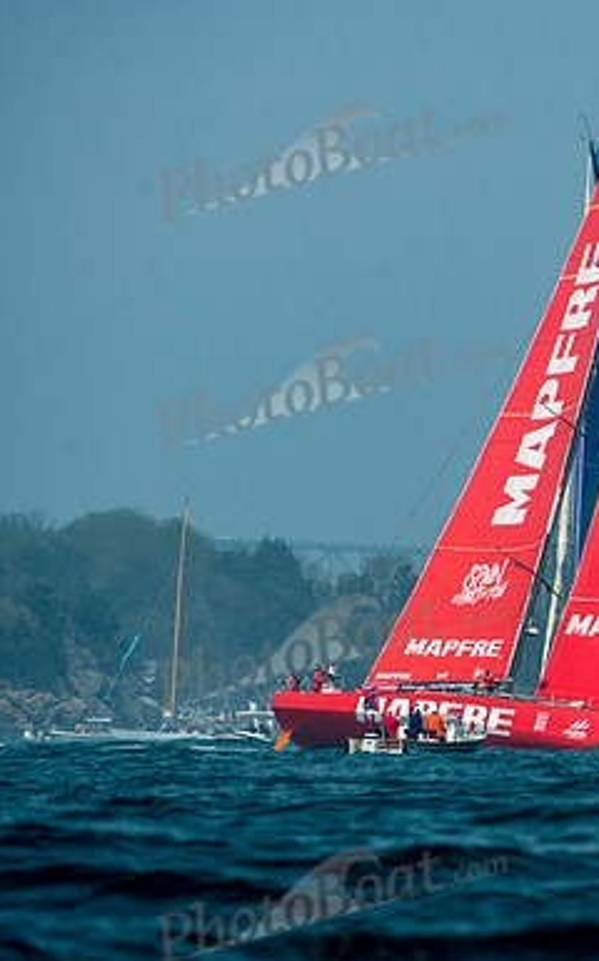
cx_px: 786
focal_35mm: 740
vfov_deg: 2.8
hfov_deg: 1.8
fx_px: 19365
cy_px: 518
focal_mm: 380
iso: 280
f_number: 8
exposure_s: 1/1250
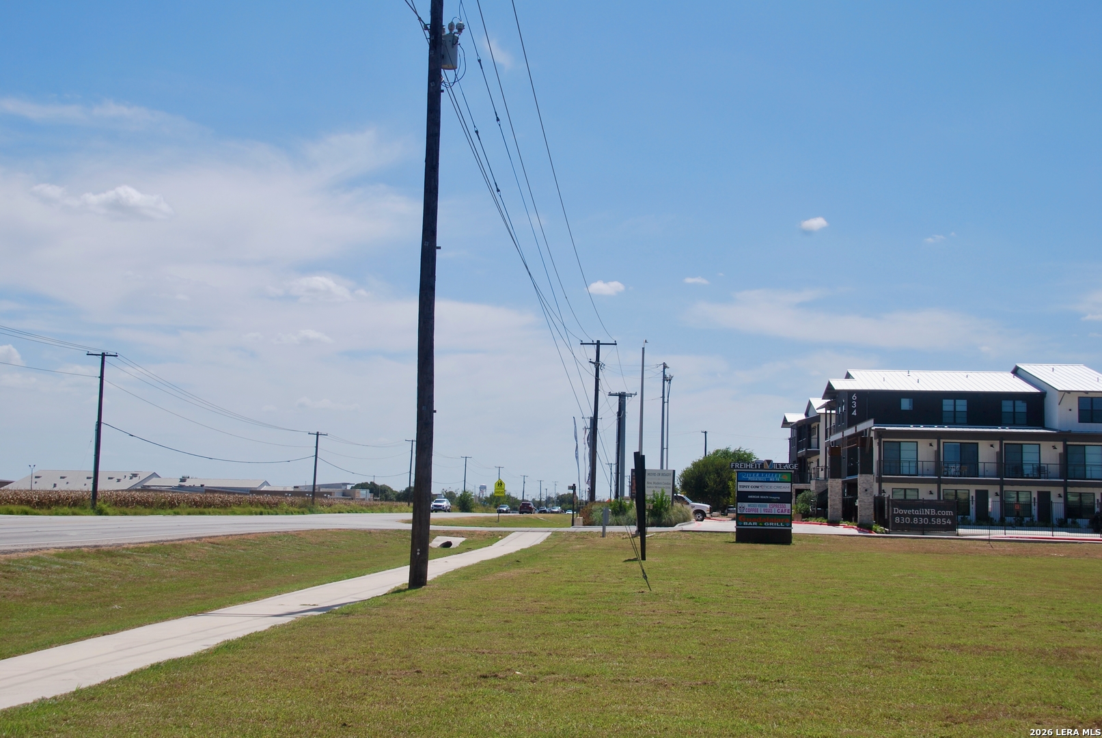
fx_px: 1471
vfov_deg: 28.2
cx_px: 551
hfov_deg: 41.1
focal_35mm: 48
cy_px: 369
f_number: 9
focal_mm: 32
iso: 100
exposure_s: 1/320
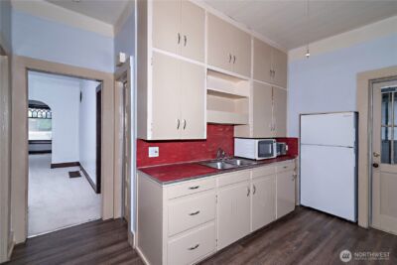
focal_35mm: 16
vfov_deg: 73.8
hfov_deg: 96.7
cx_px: 198
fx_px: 176
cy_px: 132
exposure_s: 1/160
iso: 200
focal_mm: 16
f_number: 7.1
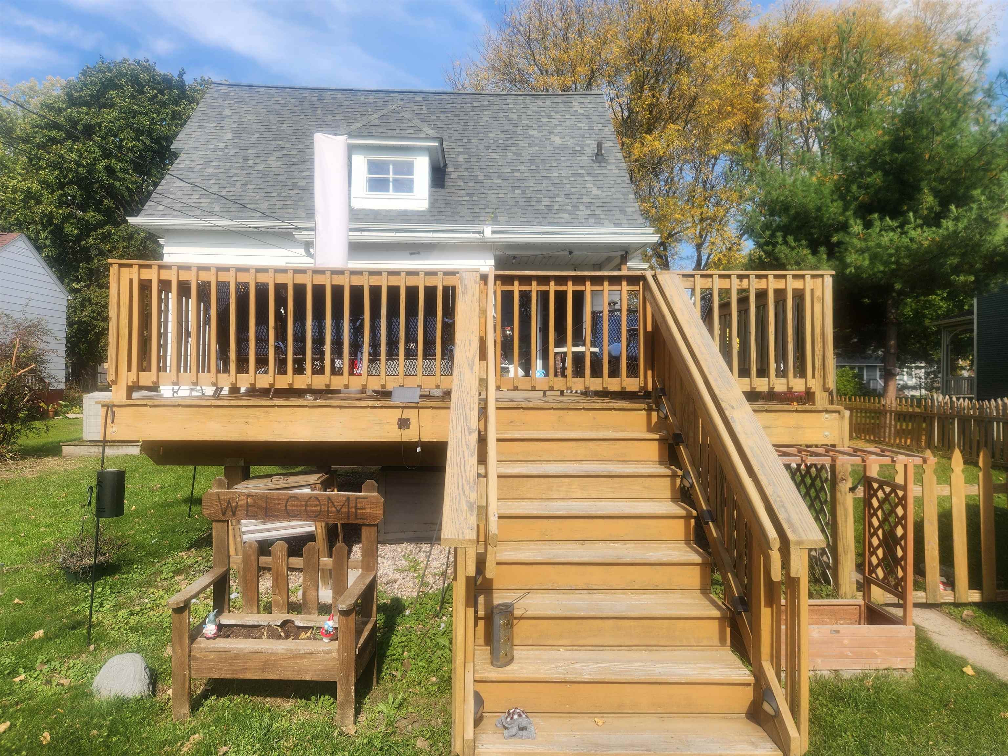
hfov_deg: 73.9
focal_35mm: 23
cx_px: 504
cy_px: 378
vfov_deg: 58.9
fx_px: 670
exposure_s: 1/981
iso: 20
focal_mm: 5.4
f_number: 1.8
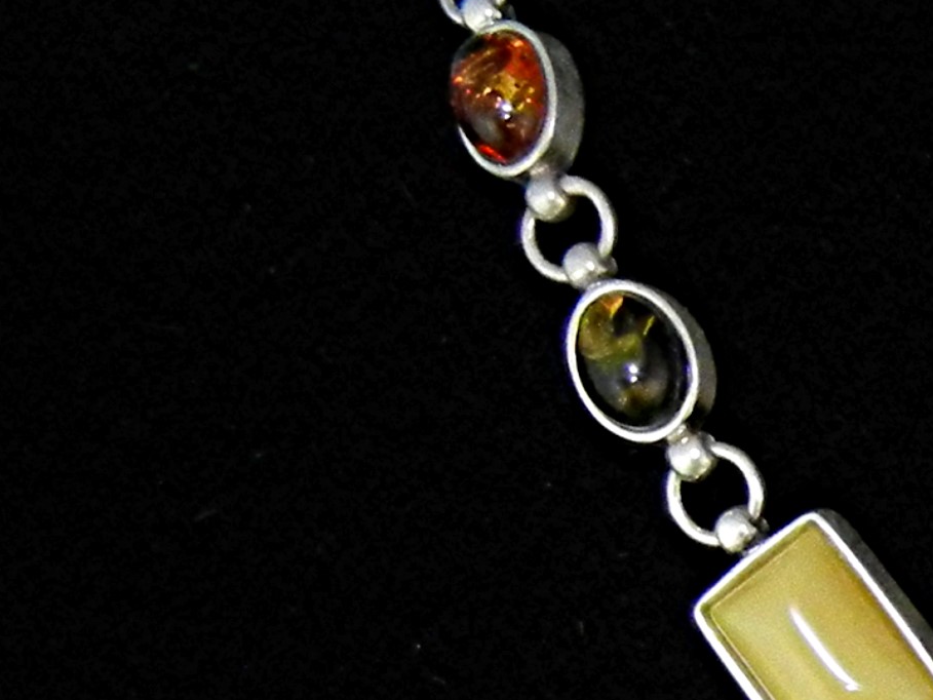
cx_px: 1676
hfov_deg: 13.4
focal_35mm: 132
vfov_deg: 11.1
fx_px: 3558
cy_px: 760
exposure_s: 1/30
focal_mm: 5.4
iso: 800
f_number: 7
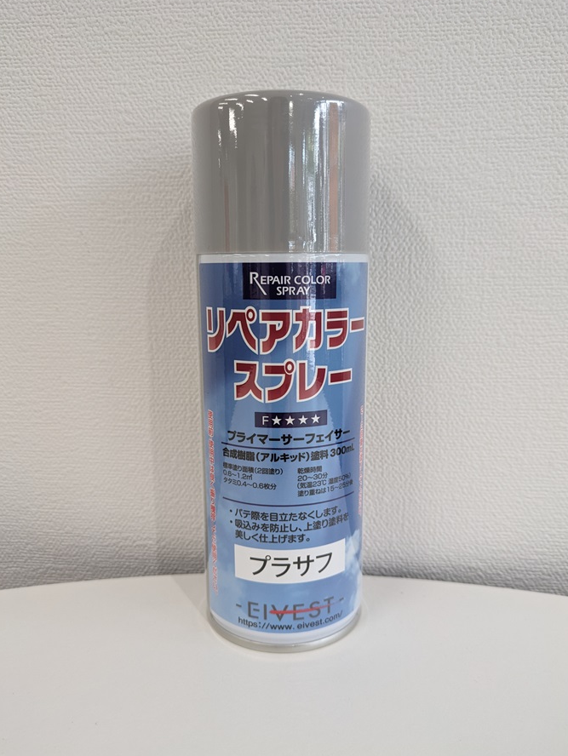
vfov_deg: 67.3
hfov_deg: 53.1
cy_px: 381
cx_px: 288
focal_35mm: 26
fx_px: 568
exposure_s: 1/60
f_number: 1.89
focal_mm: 5.43
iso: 76
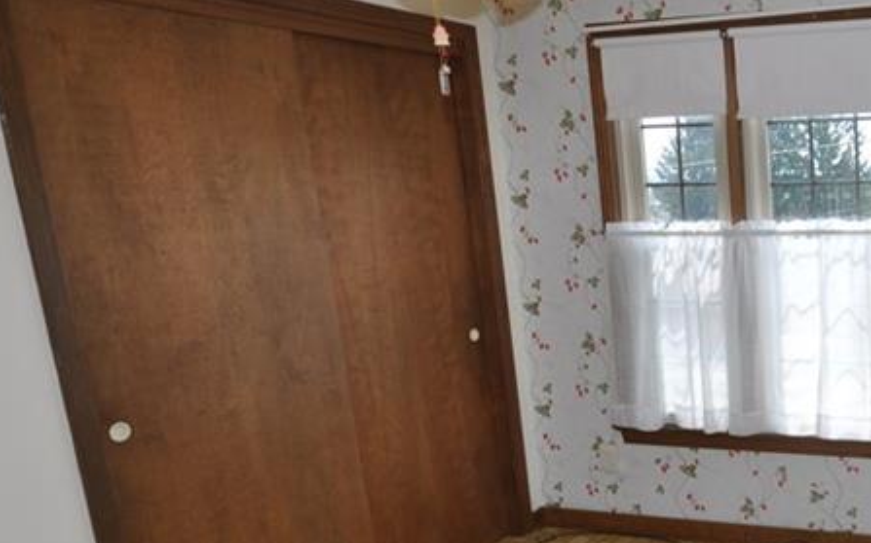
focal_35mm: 35
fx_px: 831
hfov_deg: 45.9
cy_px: 345
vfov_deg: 36.0
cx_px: 885
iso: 200
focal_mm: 10
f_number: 6.3
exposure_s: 1/160
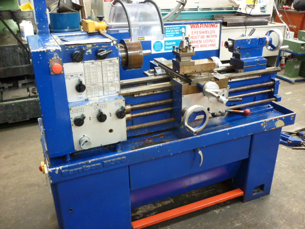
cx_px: 152
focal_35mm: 33
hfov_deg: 55.4
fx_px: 291
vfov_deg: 42.9
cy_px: 114
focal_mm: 5.5
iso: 400
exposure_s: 1/30
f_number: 2.8
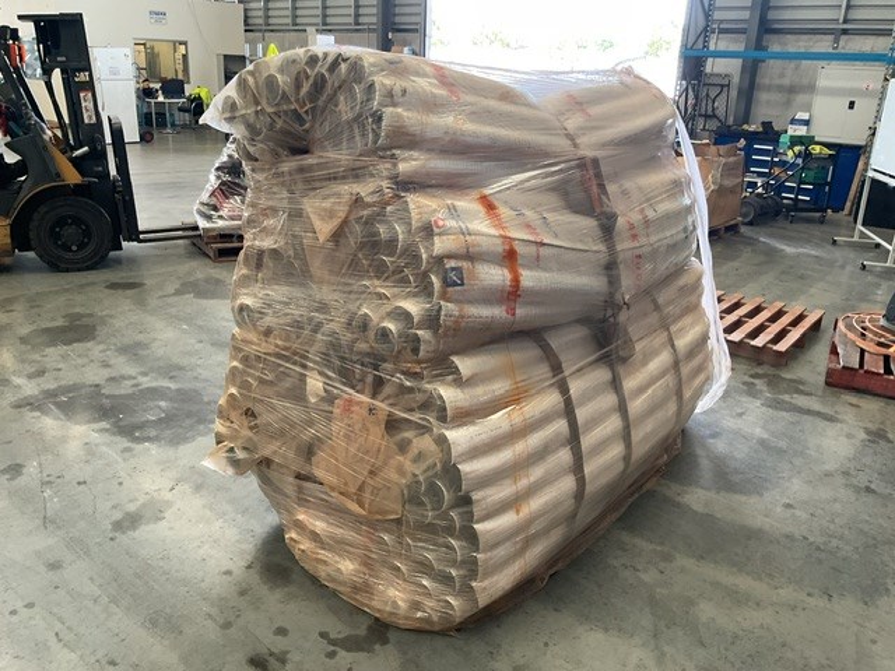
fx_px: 750
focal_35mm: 29
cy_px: 336
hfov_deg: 61.7
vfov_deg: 48.2
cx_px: 448
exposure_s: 1/60
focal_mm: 3
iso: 80
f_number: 1.8
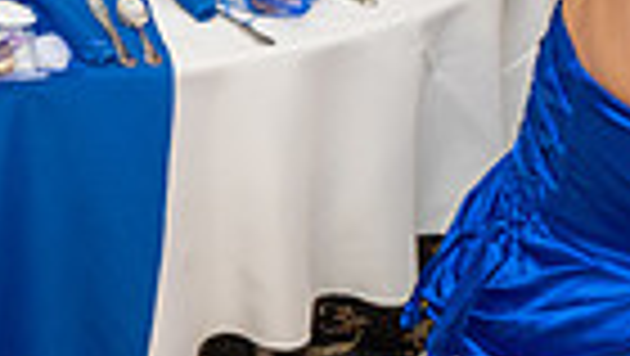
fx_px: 2090
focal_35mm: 125
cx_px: 158
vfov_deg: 9.6
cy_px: -63
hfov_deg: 17.1
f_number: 2.8
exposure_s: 1/200
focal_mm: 24
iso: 2000
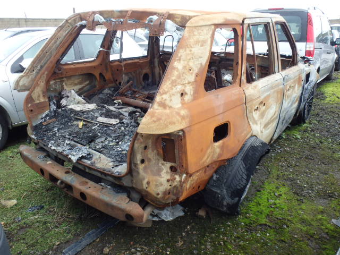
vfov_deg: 49.7
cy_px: 128
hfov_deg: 63.4
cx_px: 170
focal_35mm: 28
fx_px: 275
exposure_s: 1/60
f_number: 3.9
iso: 160
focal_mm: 5
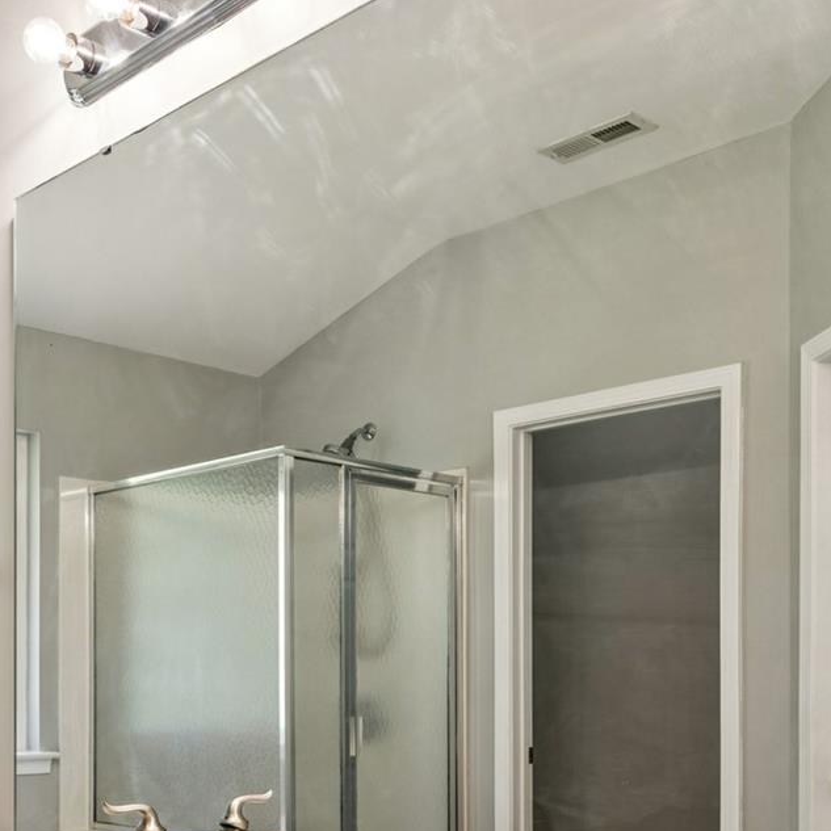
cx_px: 160
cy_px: 704
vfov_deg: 36.0
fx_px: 1217
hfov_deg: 36.4
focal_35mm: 45
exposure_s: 1/10
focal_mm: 16.3
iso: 100
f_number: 9
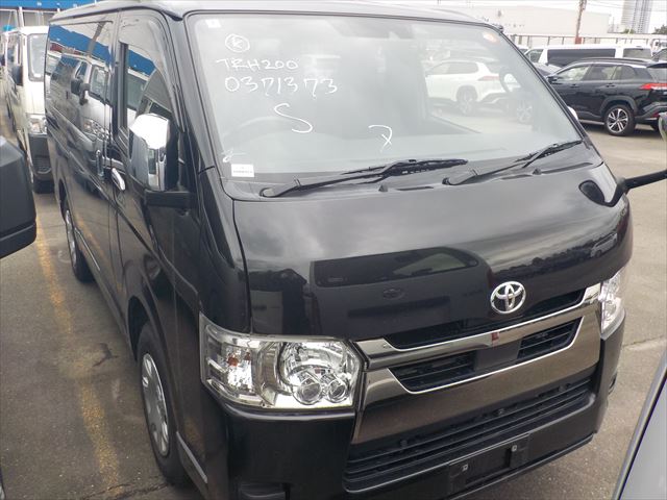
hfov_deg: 60.0
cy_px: 250
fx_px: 578
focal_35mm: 30
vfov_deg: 46.8
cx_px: 334
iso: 125
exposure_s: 1/250
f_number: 3.3
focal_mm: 4.1
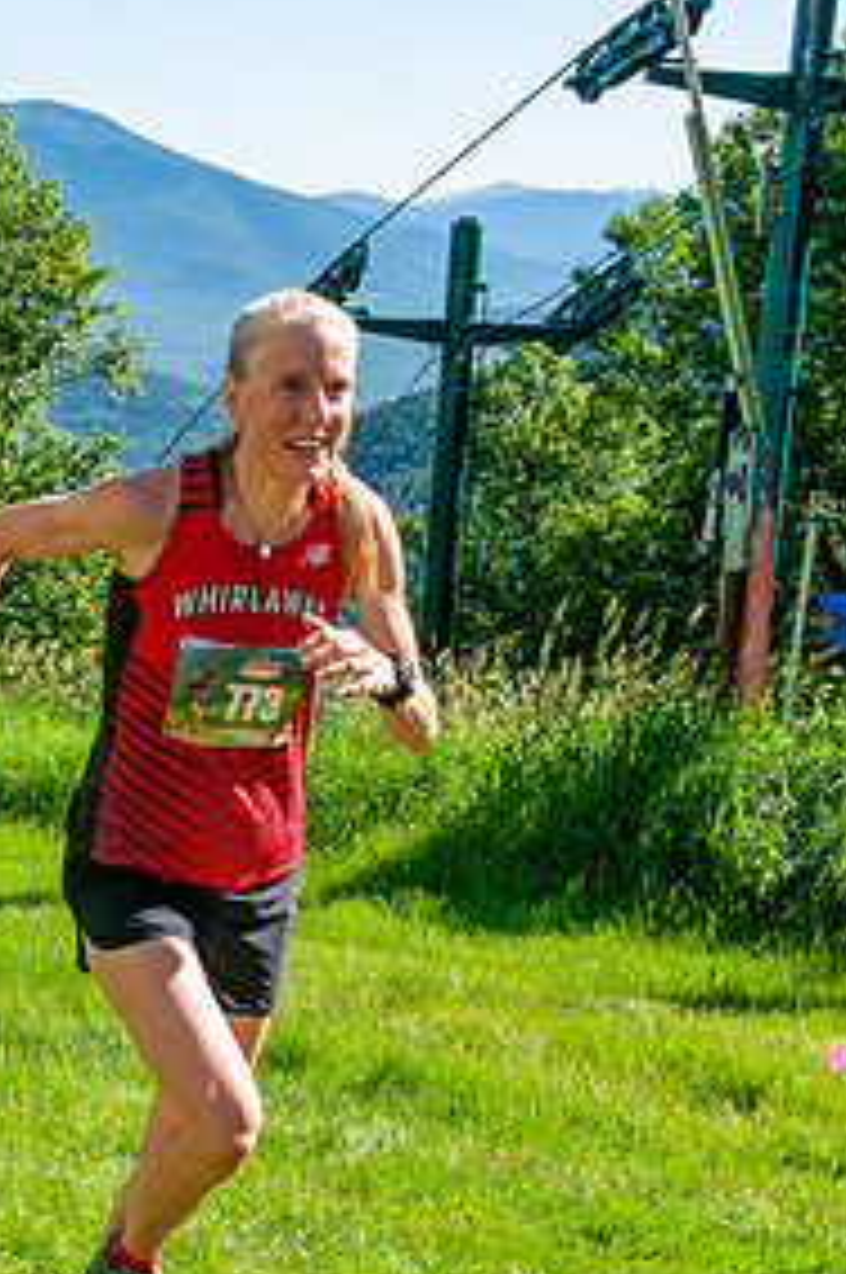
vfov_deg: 24.8
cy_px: 977
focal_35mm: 81
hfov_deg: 16.7
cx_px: 187
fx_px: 2862
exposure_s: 1/400
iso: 200
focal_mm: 34
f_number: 8
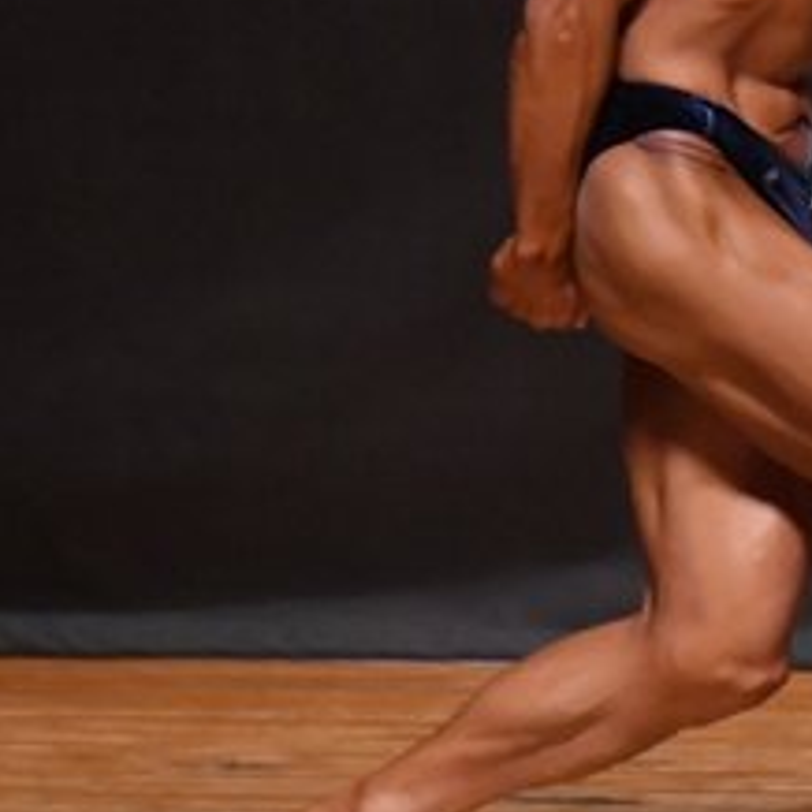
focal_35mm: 860
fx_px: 22824
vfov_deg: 2.0
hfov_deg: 2.0
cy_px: 127
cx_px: 900
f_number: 5.6
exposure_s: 1/400
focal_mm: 190
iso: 8000
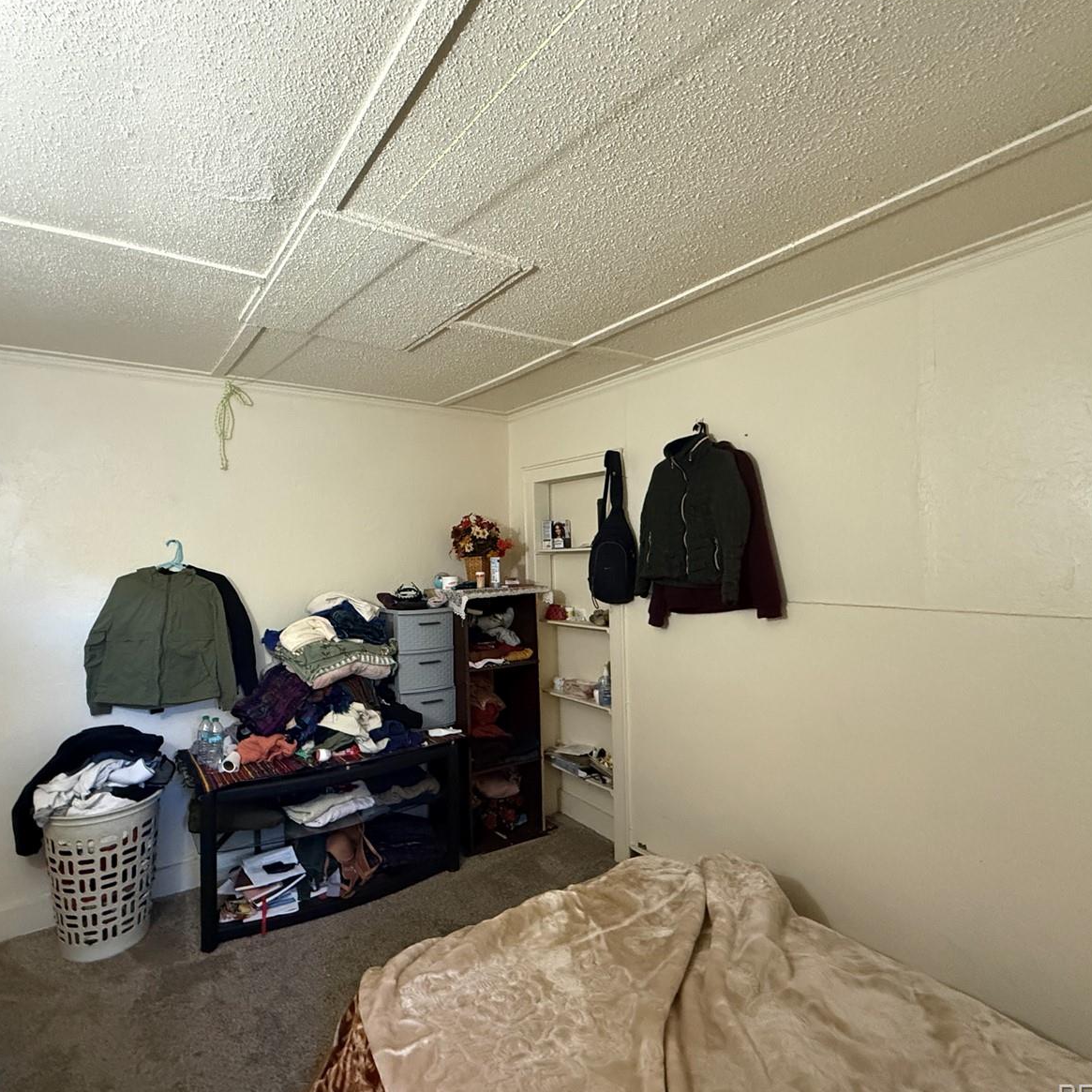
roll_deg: +1.5
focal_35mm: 17
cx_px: 460
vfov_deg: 84.0
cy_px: 552
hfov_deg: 83.3
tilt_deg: +1.6
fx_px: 607
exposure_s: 1/60
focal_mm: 2.22
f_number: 2.2
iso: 1000
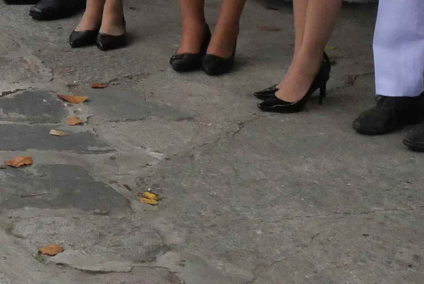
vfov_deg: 9.1
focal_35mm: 143
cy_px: -261
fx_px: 1686
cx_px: -189
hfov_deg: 13.6
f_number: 9
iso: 3200
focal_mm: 18
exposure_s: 1/3200
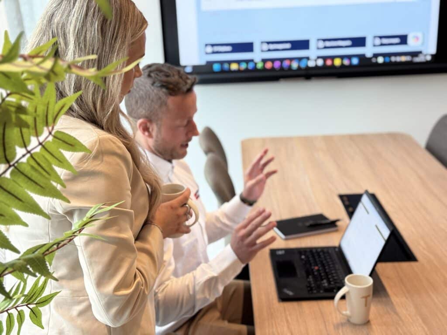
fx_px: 620
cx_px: 224
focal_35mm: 48
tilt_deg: -19.7
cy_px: 168
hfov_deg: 39.7
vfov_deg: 30.3
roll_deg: +2.2
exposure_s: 1/60
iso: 125
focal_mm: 6.76
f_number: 1.78
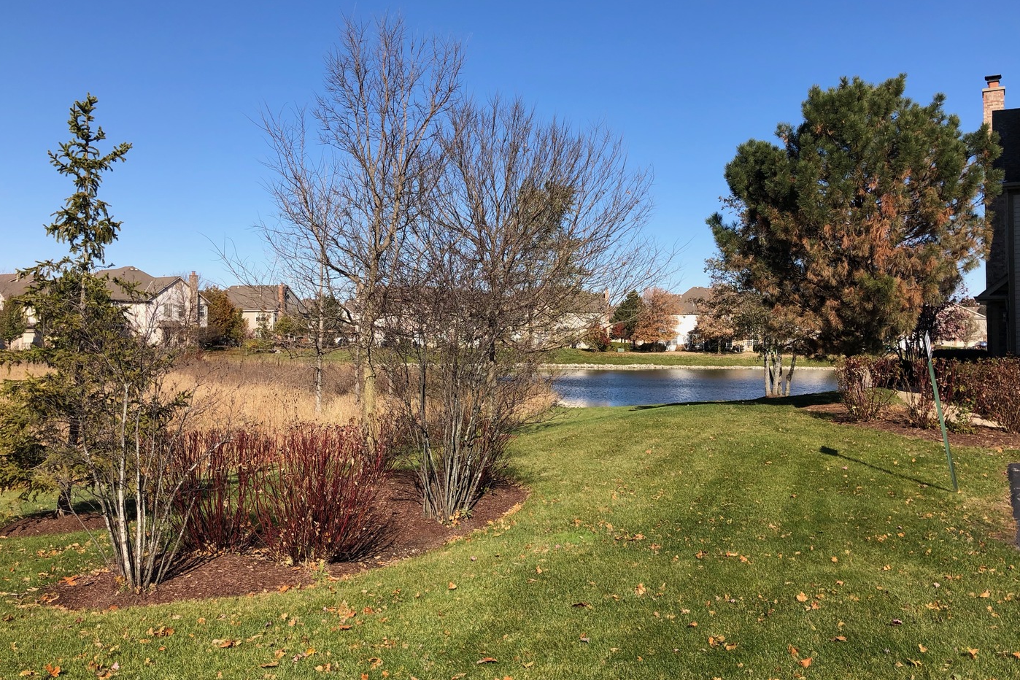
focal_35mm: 30
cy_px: 314
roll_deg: -0.3
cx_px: 509
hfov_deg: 61.9
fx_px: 850
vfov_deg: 43.6
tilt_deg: +0.4
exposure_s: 1/1845
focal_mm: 4
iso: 20
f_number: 1.8
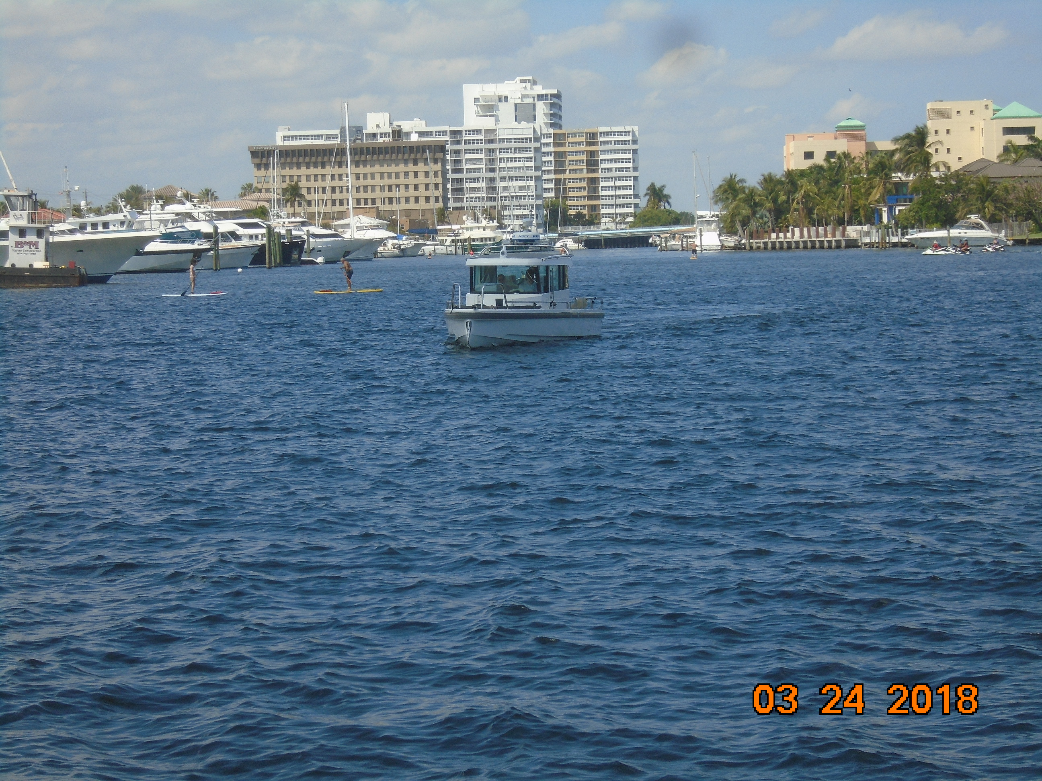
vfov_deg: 15.9
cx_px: 521
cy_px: 390
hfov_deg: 21.1
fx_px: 2799
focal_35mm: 93
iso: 100
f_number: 5.1
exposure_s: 1/500
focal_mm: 16.4
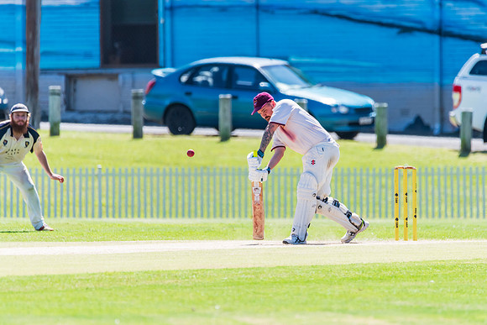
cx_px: 269
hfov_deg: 3.1
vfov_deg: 2.1
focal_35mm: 662
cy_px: 171
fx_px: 8958
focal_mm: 600
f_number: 6.3
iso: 640
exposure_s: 1/2000
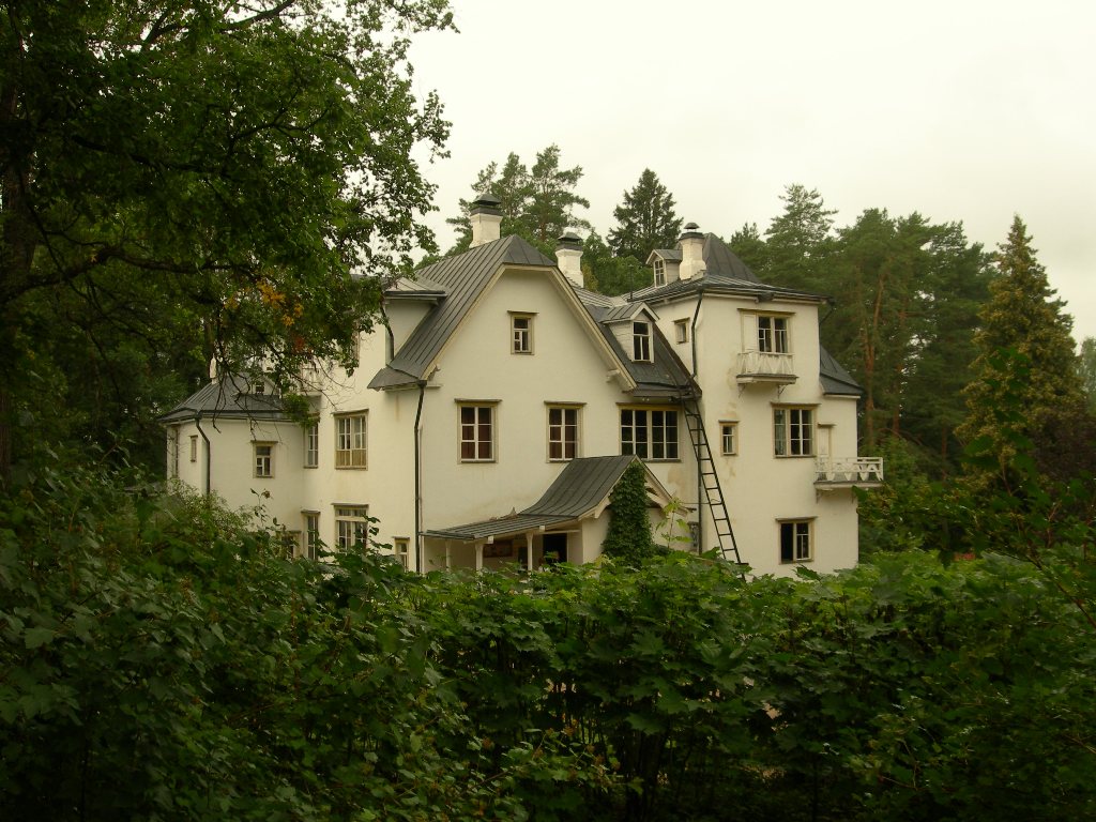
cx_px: 548
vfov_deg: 35.1
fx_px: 1298
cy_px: 411
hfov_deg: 45.8
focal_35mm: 41
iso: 50
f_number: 4.9
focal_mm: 8.5
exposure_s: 1/296
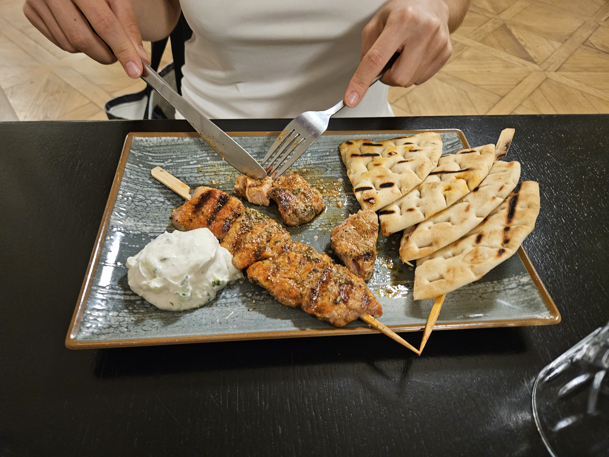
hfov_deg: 73.9
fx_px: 405
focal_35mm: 23
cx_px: 304
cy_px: 228
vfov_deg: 58.9
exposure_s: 1/25
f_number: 1.8
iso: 640
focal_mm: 5.4
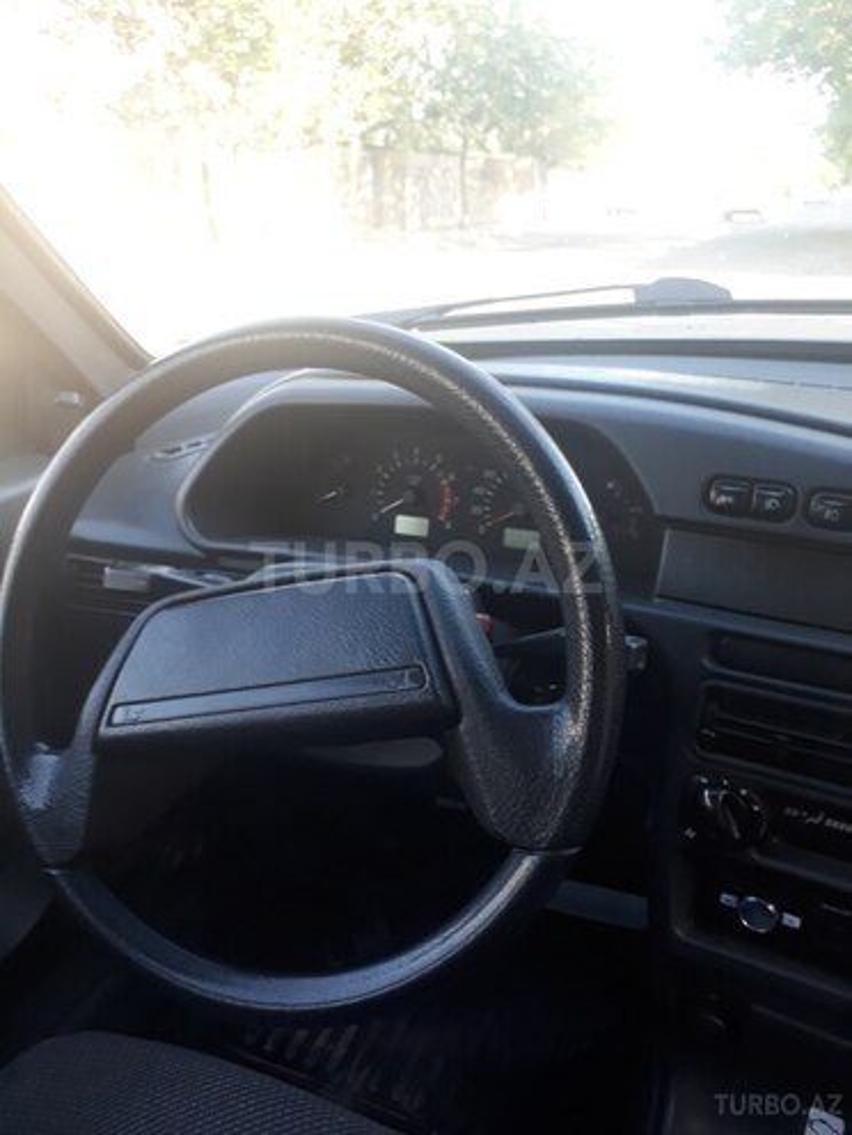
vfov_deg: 65.3
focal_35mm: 27
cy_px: 568
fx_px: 886
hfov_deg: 51.4
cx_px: 426
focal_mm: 3.6
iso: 50
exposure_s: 1/50
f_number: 1.9
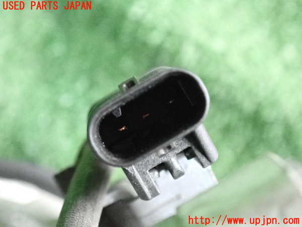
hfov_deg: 19.6
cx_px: 151
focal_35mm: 100
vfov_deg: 14.8
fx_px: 872
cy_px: 114
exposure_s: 1/125
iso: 5000
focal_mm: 18
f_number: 4.9
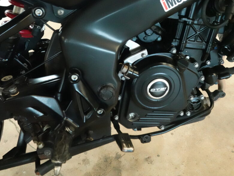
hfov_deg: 47.9
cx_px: 115
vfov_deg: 36.8
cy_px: 77
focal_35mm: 39
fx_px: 264
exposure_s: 1/125
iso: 5000
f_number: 3.5
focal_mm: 11.53
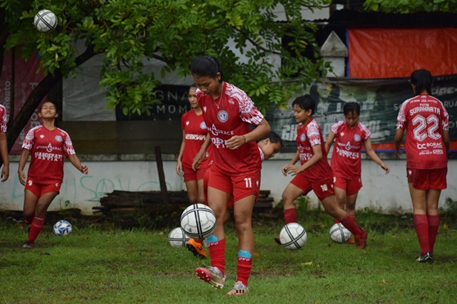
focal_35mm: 139
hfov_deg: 14.8
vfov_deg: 9.9
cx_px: 231
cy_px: 147
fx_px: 1764
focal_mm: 86
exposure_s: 1/400
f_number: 4.8
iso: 800
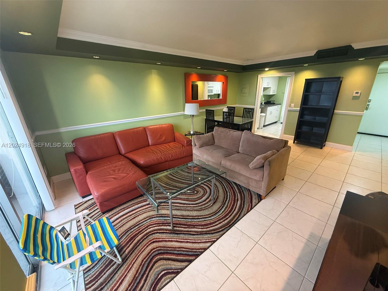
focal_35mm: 14
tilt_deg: -19.9
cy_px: 146
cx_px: 194
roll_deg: +1.6
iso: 320
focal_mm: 2.22
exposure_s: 1/60
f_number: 2.2
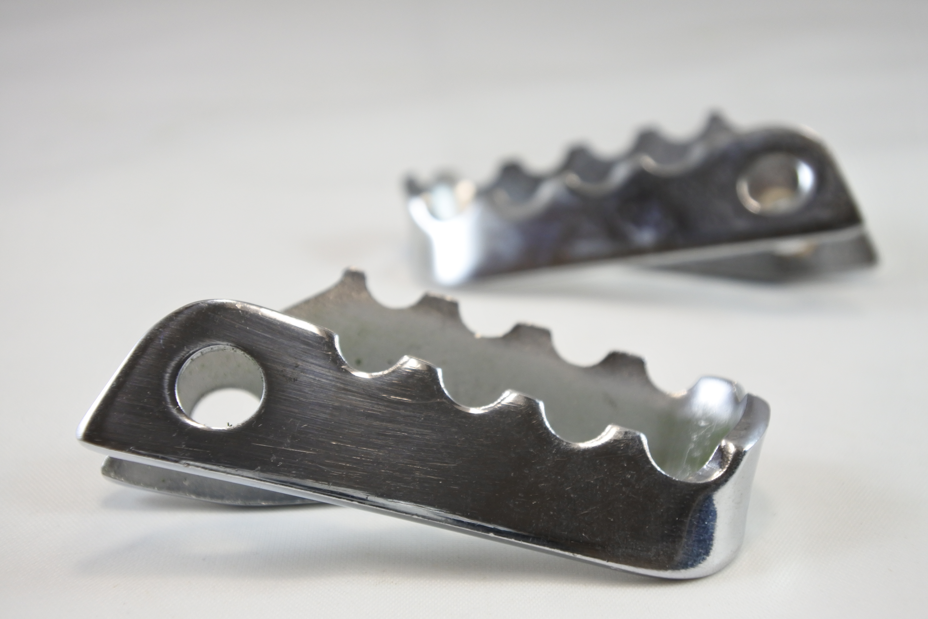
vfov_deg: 21.9
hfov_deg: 32.4
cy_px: 310
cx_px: 464
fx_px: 1598
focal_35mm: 62
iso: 450
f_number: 5
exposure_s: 1/125
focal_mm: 23.1
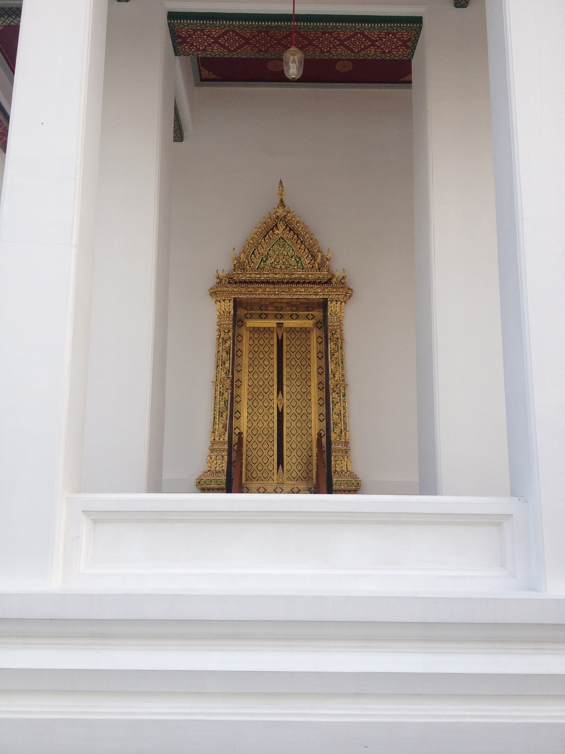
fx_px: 762
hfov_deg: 40.7
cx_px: 282
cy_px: 377
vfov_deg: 52.6
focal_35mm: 35
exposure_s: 1/428
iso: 64
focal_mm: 4.28
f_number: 2.4
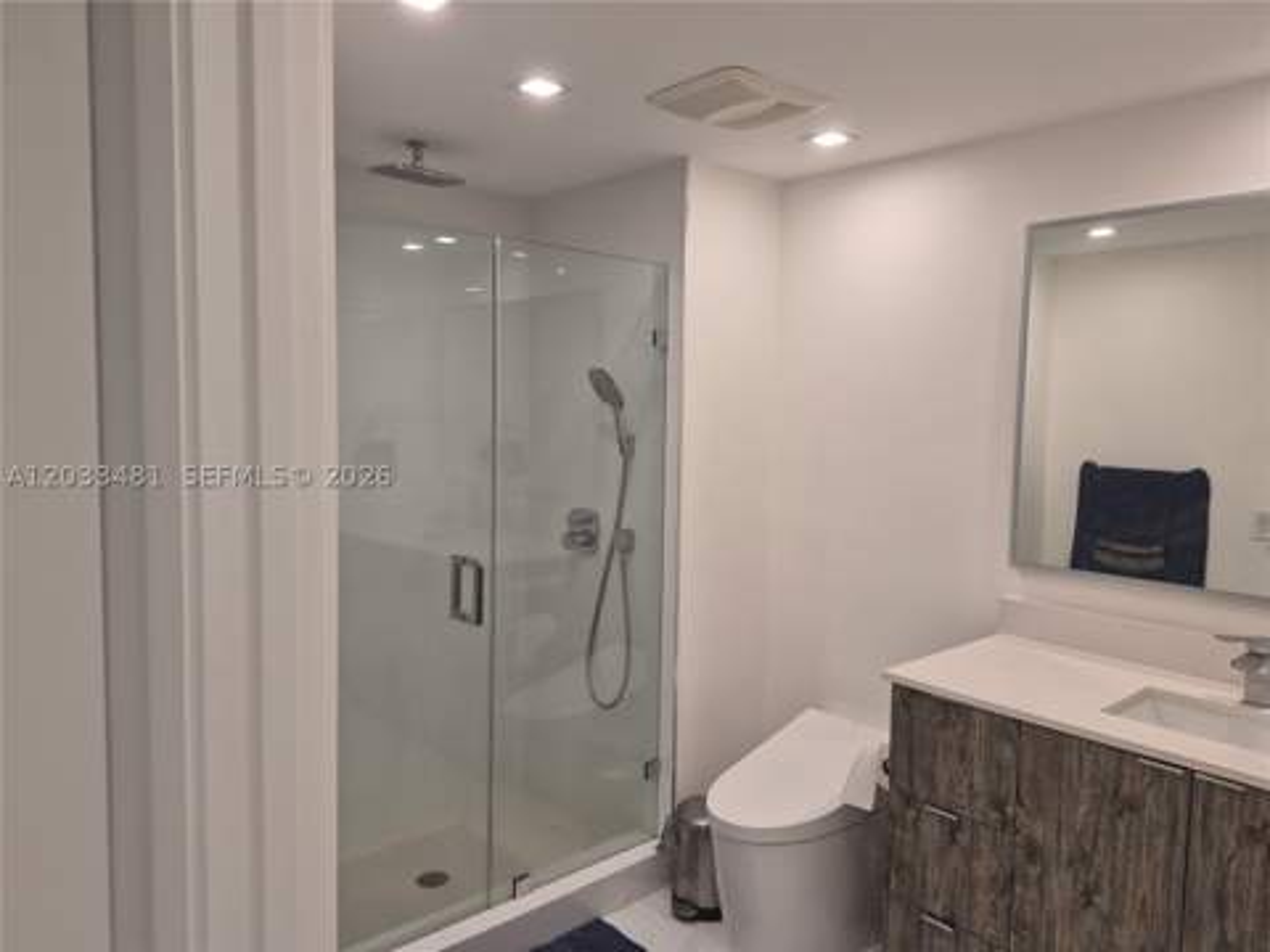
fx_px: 844
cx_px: 635
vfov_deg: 58.9
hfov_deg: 73.9
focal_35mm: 23
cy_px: 476
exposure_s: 1/120
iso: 100
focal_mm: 5.4
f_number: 1.8
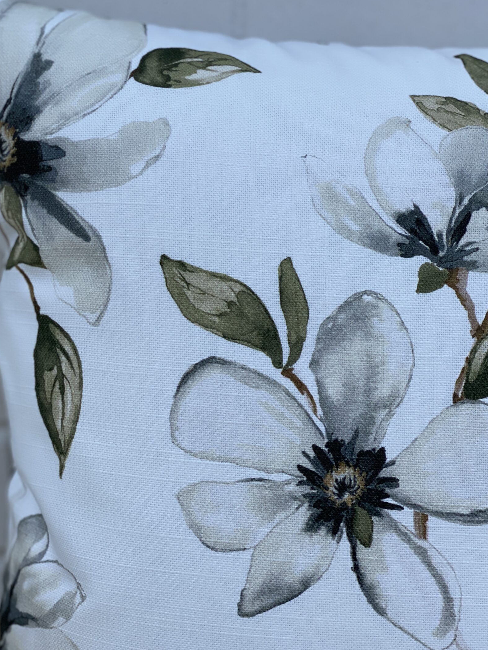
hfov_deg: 23.3
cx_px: 203
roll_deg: +0.0
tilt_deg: -19.8
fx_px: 1184
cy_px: 292
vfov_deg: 30.7
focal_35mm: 63
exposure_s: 1/685
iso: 20
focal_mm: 6
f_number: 2
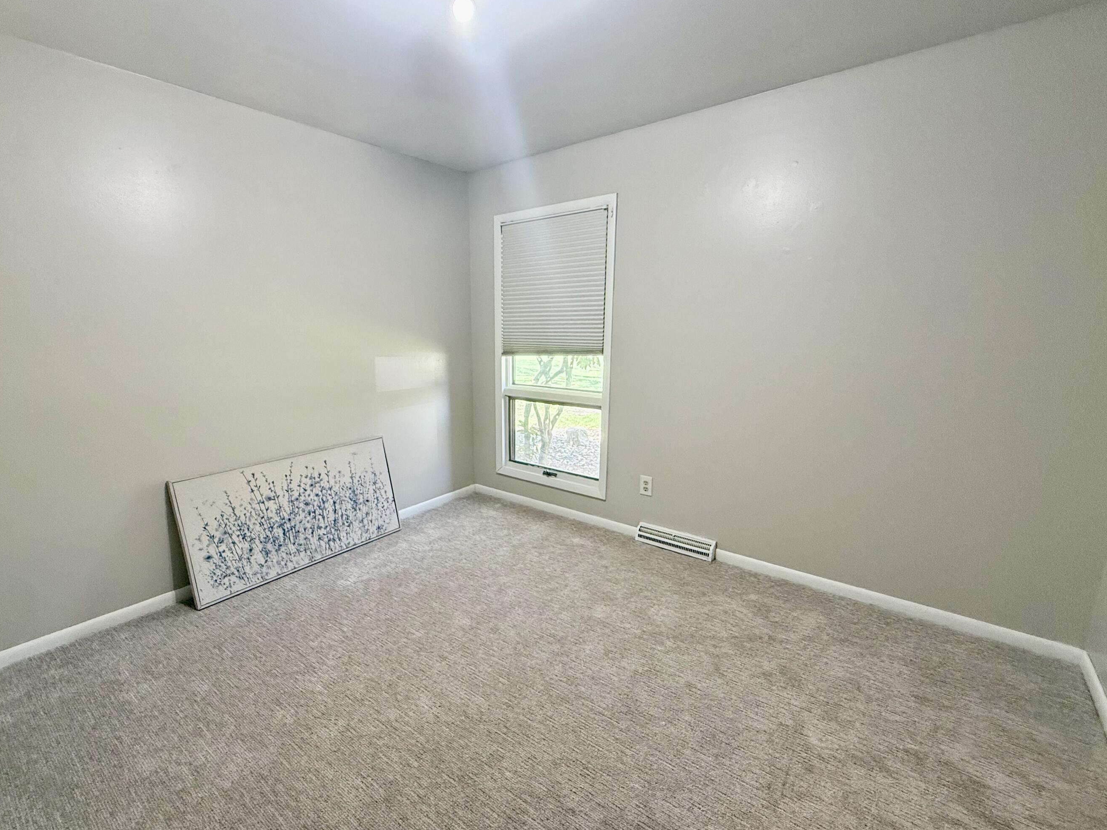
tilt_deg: -11.9
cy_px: 429
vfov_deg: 78.1
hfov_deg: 94.2
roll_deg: +0.4
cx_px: 501
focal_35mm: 16
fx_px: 512
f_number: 2.2
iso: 320
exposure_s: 1/120
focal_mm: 2.22
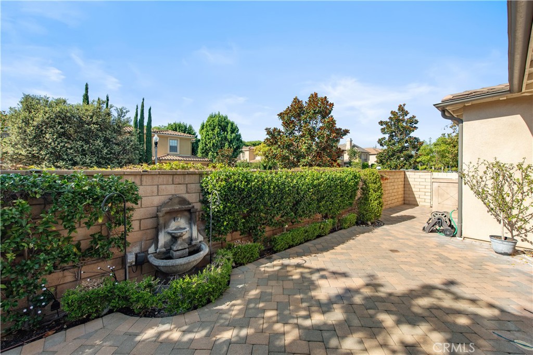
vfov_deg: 81.2
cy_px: 178
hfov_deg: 104.2
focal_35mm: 14
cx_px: 266
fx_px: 207
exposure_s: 1/250
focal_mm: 14
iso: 200
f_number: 8
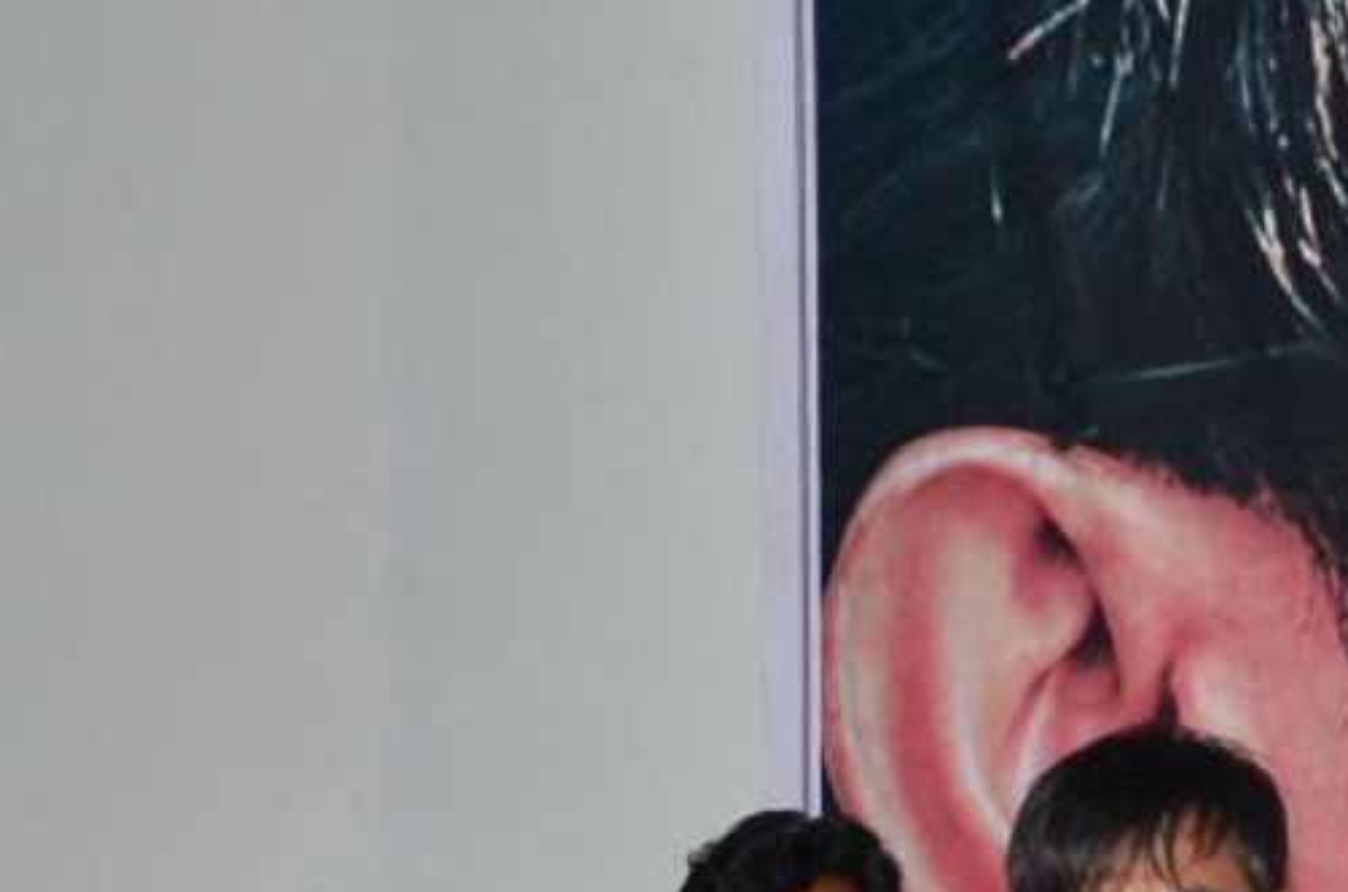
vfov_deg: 7.8
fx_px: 6322
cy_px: 1709
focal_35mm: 169
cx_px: 1152
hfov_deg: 12.1
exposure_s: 1/125
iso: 640
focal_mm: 25
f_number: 5.6
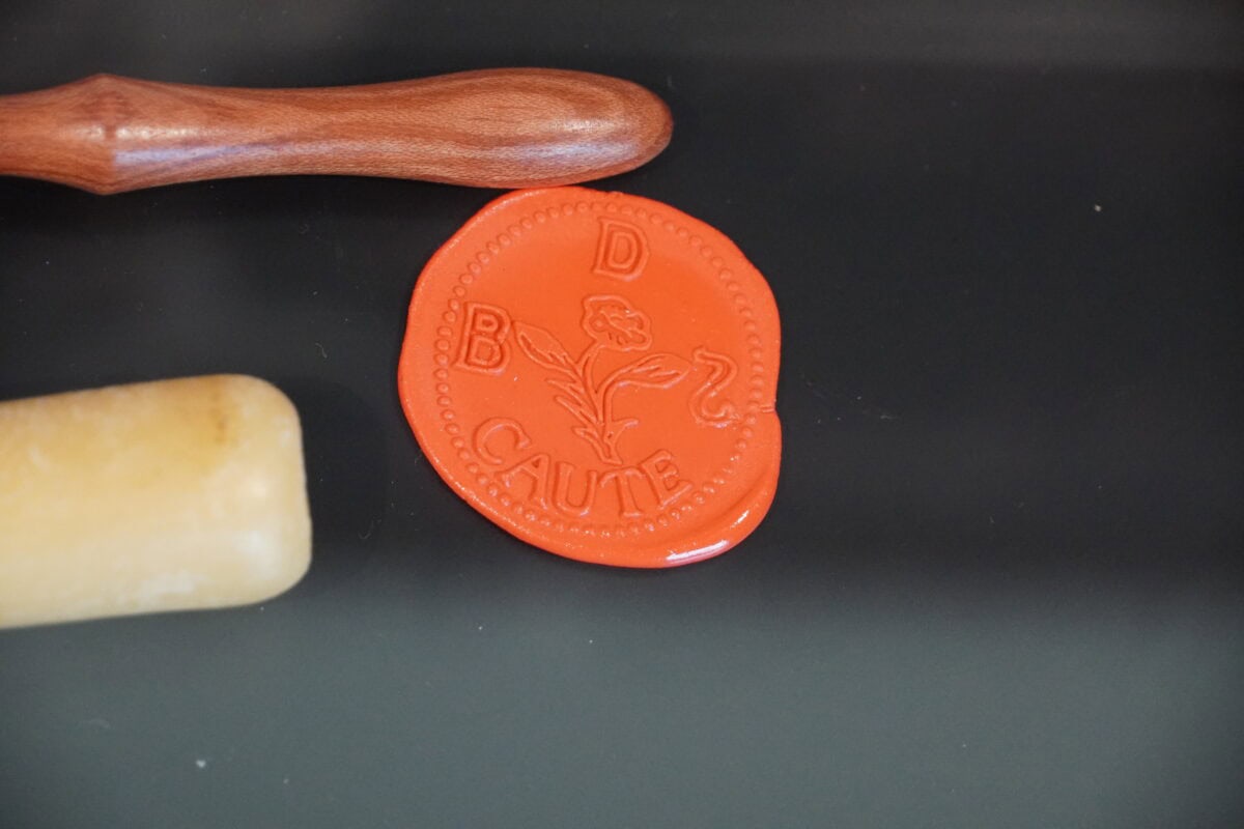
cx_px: 622
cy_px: 414
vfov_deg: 8.0
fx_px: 5960
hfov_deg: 11.9
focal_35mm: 172
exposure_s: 1/200
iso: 6400
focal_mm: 115
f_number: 5.6
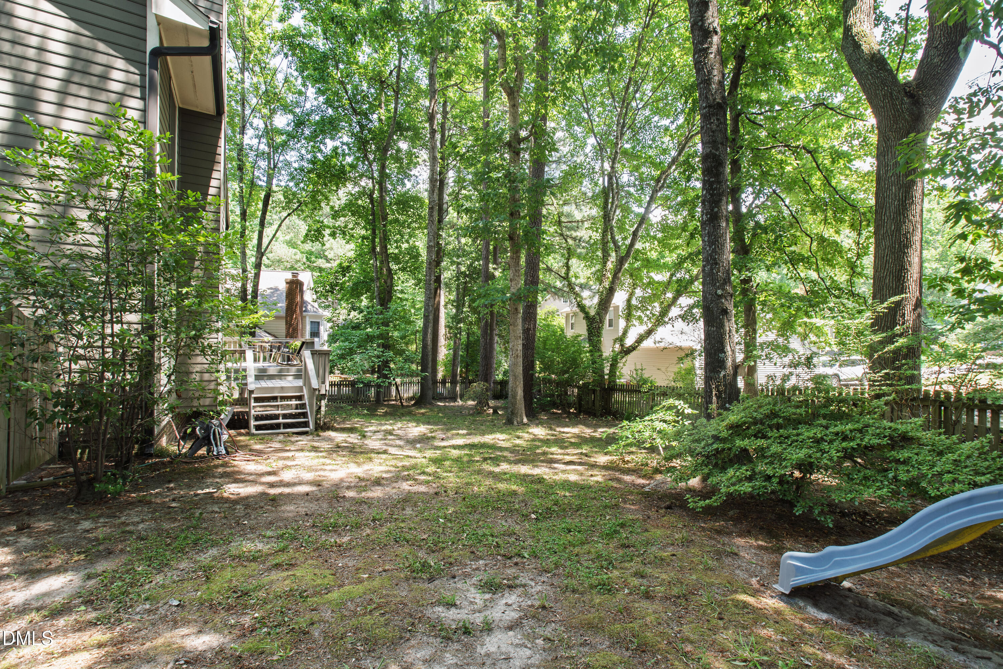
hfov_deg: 100.4
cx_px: 502
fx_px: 418
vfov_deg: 77.3
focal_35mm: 15
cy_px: 334
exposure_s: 1/13
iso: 100
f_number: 8
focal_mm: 10
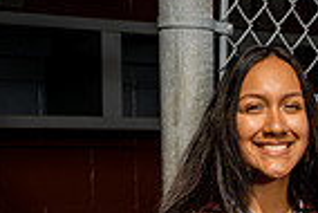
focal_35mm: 165
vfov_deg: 7.8
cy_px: 489
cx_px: 275
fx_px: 1459
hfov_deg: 12.4
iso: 100
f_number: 10
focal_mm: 52
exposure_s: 1/250
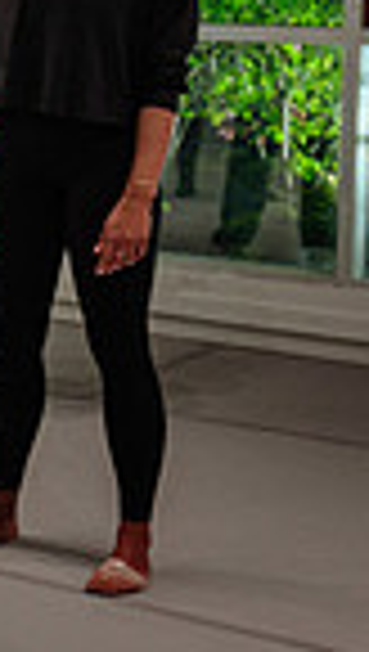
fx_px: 2044
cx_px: -670
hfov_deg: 8.8
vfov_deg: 18.0
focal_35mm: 118
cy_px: 123
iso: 1600
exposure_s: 1/125
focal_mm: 24
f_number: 2.8
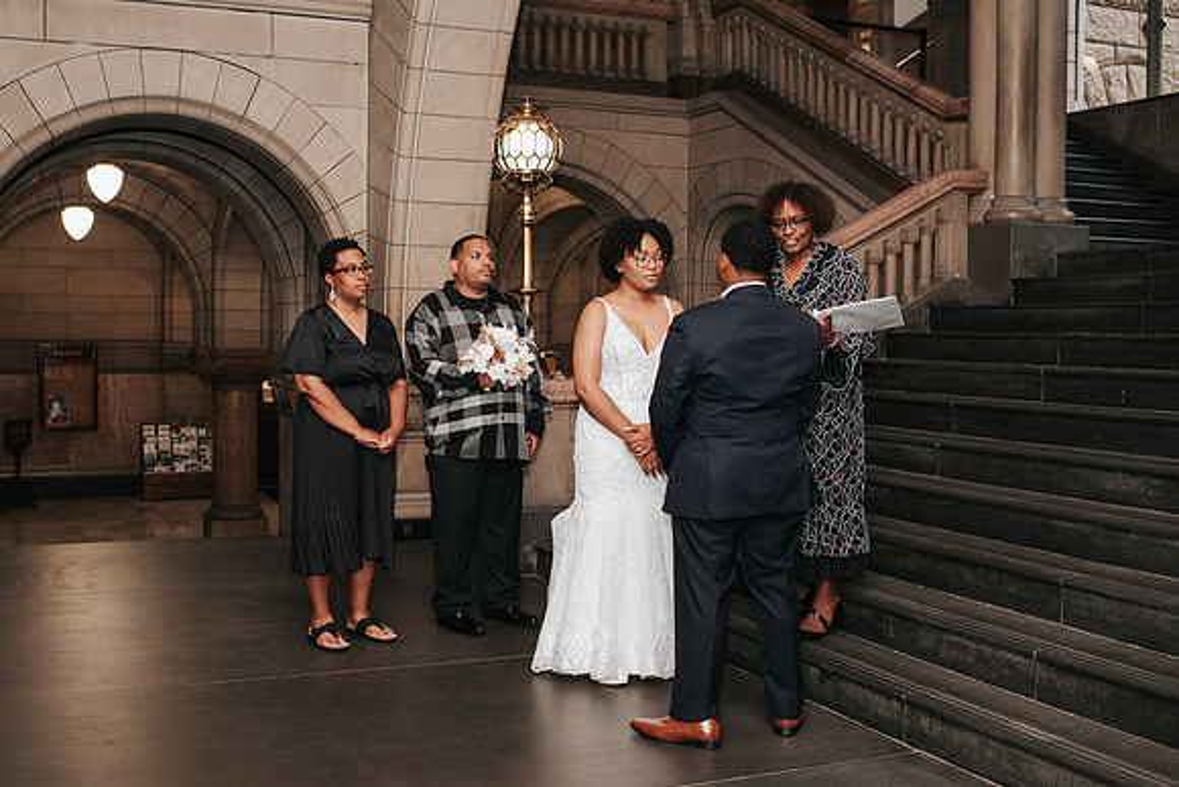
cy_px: 383
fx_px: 1330
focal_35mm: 41
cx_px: 540
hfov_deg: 47.8
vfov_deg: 32.9
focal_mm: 35
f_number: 3.2
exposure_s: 1/125
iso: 1000
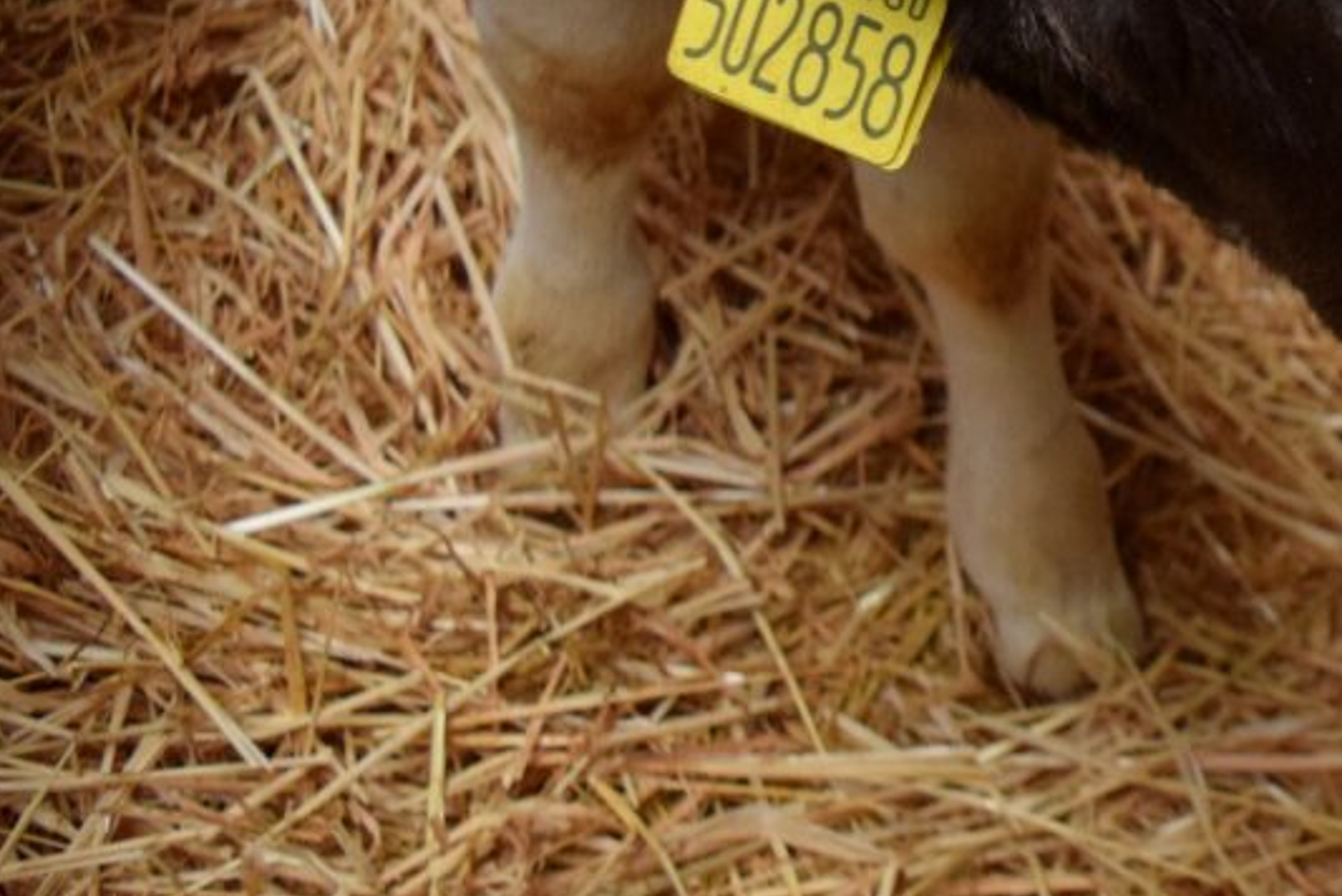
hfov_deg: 22.2
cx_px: 1795
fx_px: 3021
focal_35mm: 81
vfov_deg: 16.7
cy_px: 108
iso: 1800
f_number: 3.8
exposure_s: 1/500
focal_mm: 20
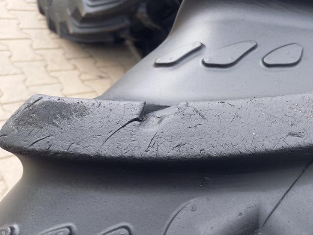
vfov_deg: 40.7
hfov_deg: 51.3
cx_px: 216
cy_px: 123
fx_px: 317
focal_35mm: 35
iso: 50
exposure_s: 1/101
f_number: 1.8
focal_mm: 4.65
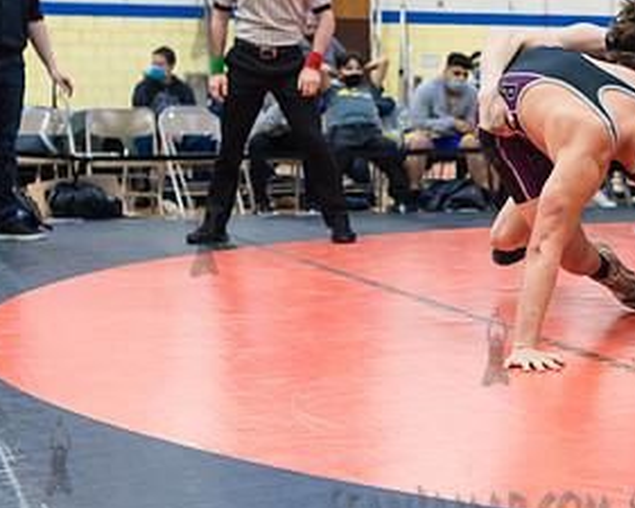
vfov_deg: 18.1
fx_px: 1598
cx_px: 556
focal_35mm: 85
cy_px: 199
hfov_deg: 22.0
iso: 4000
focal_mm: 35
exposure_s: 1/400
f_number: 3.5
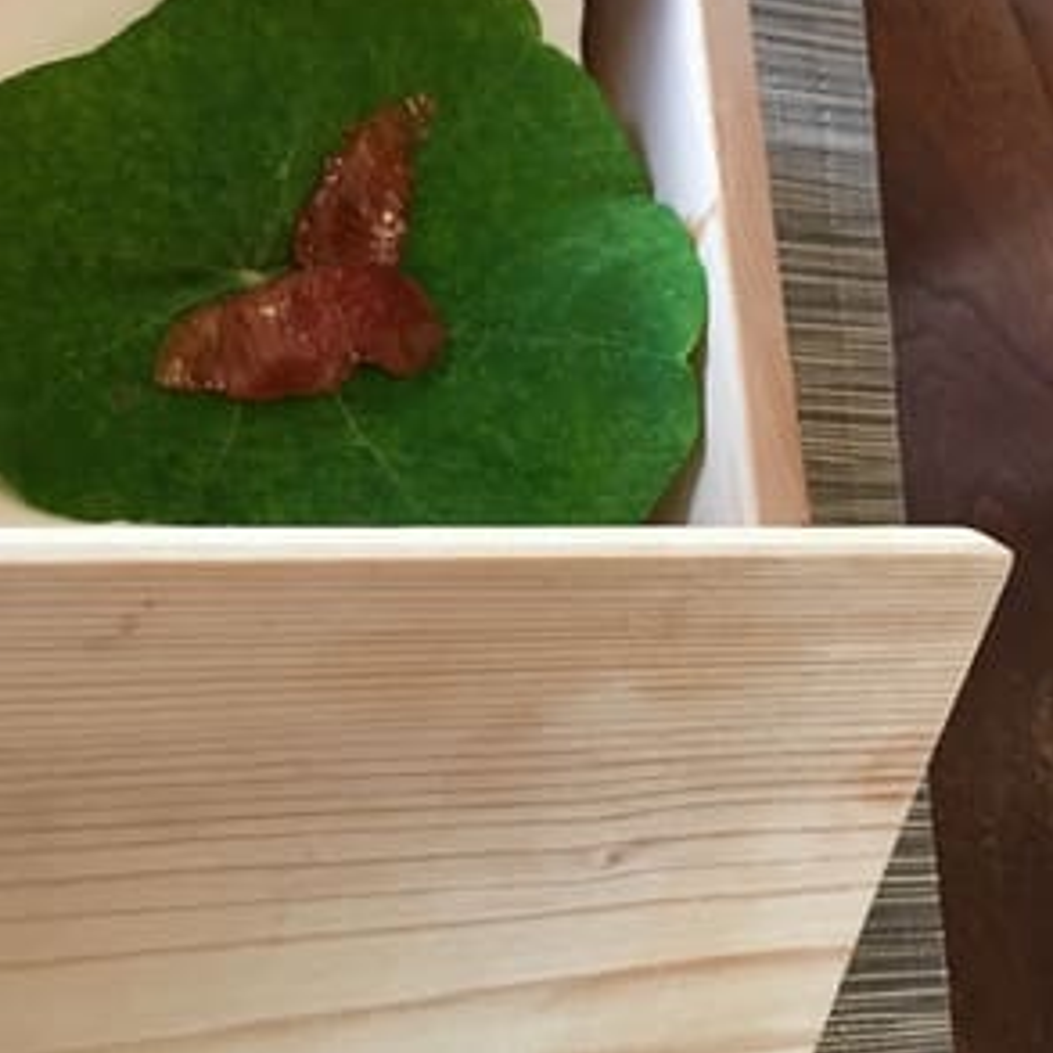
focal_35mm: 35
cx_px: 428
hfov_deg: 47.0
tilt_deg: -64.2
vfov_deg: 47.2
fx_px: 1205
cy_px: 518
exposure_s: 1/8
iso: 80
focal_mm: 4.15
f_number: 2.2
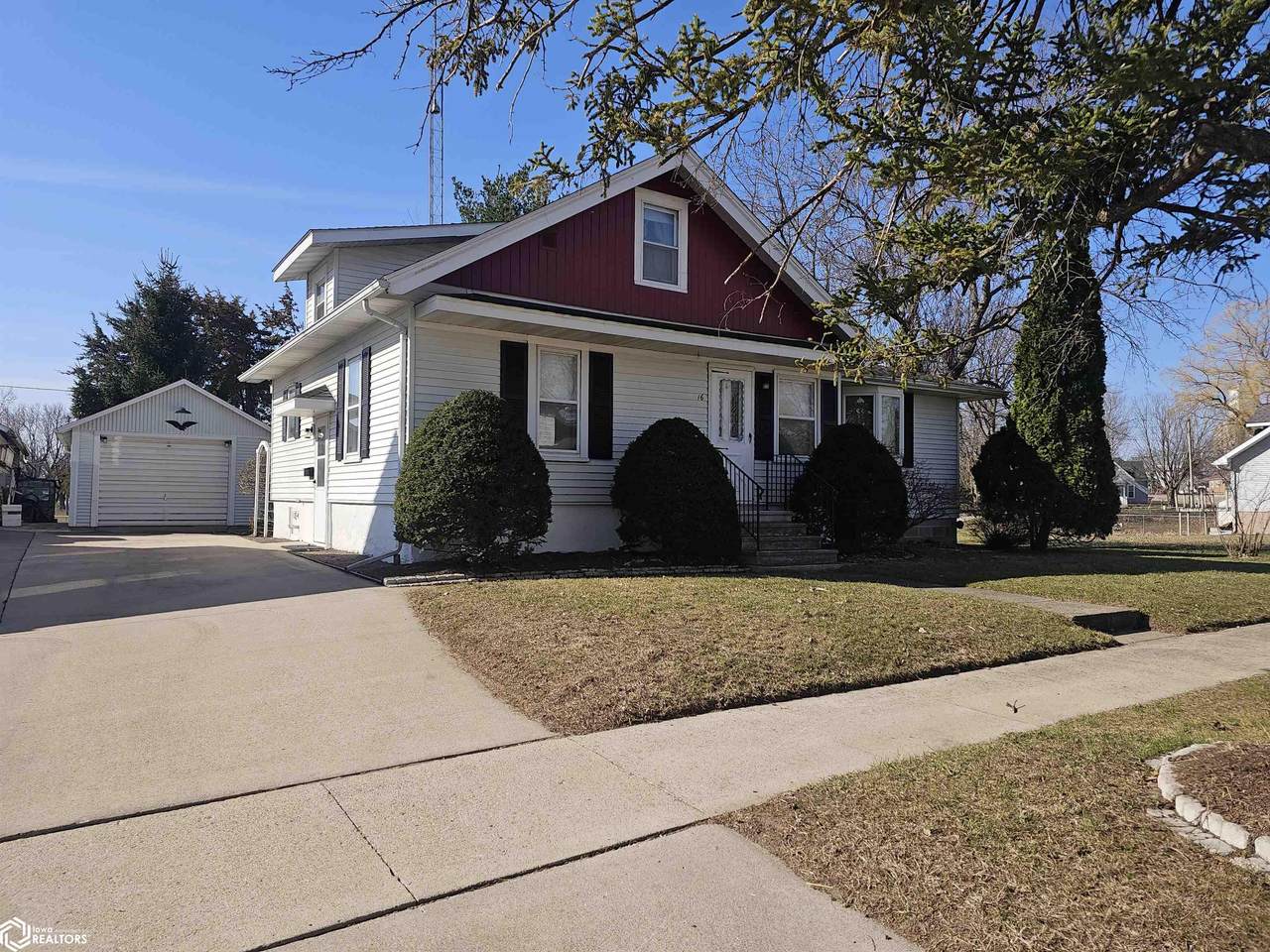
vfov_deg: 58.9
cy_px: 476
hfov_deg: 73.9
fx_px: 844
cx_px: 635
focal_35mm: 23
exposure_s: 1/699
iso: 10
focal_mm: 6.3
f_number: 1.7
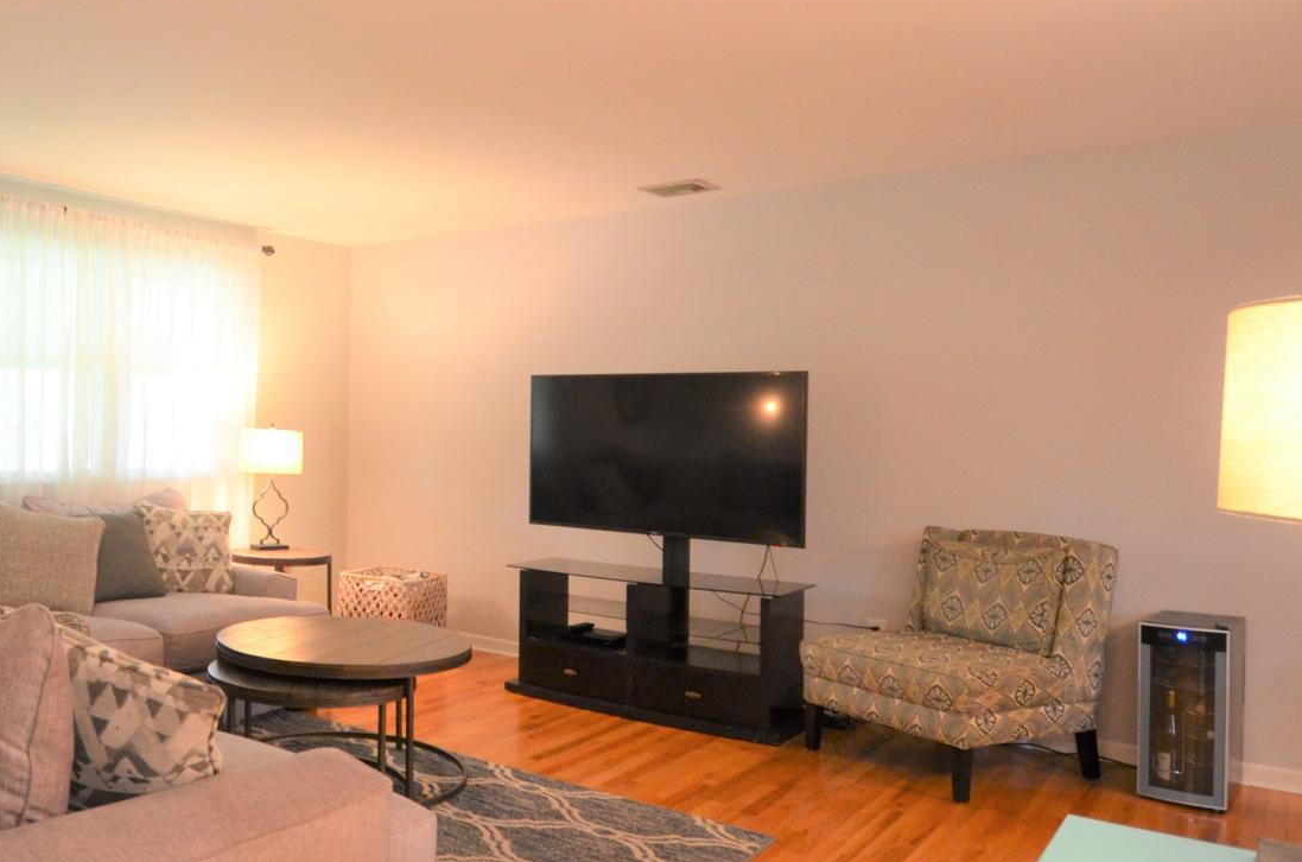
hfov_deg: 60.0
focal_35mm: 28
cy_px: 408
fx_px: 1010
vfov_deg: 46.2
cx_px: 248
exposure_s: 1/30
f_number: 3.5
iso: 1250
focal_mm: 10
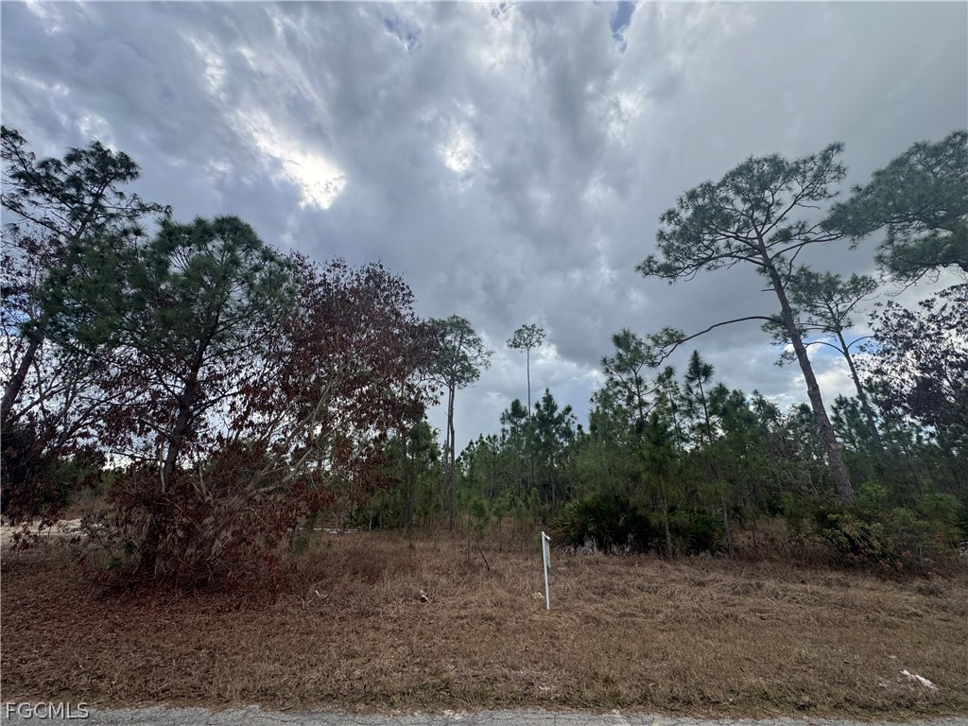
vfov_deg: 85.7
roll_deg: -0.2
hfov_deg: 102.1
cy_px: 363
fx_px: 391
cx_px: 484
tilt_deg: +19.5
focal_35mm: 14
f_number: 2.2
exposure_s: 1/1126
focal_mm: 2.22
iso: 50
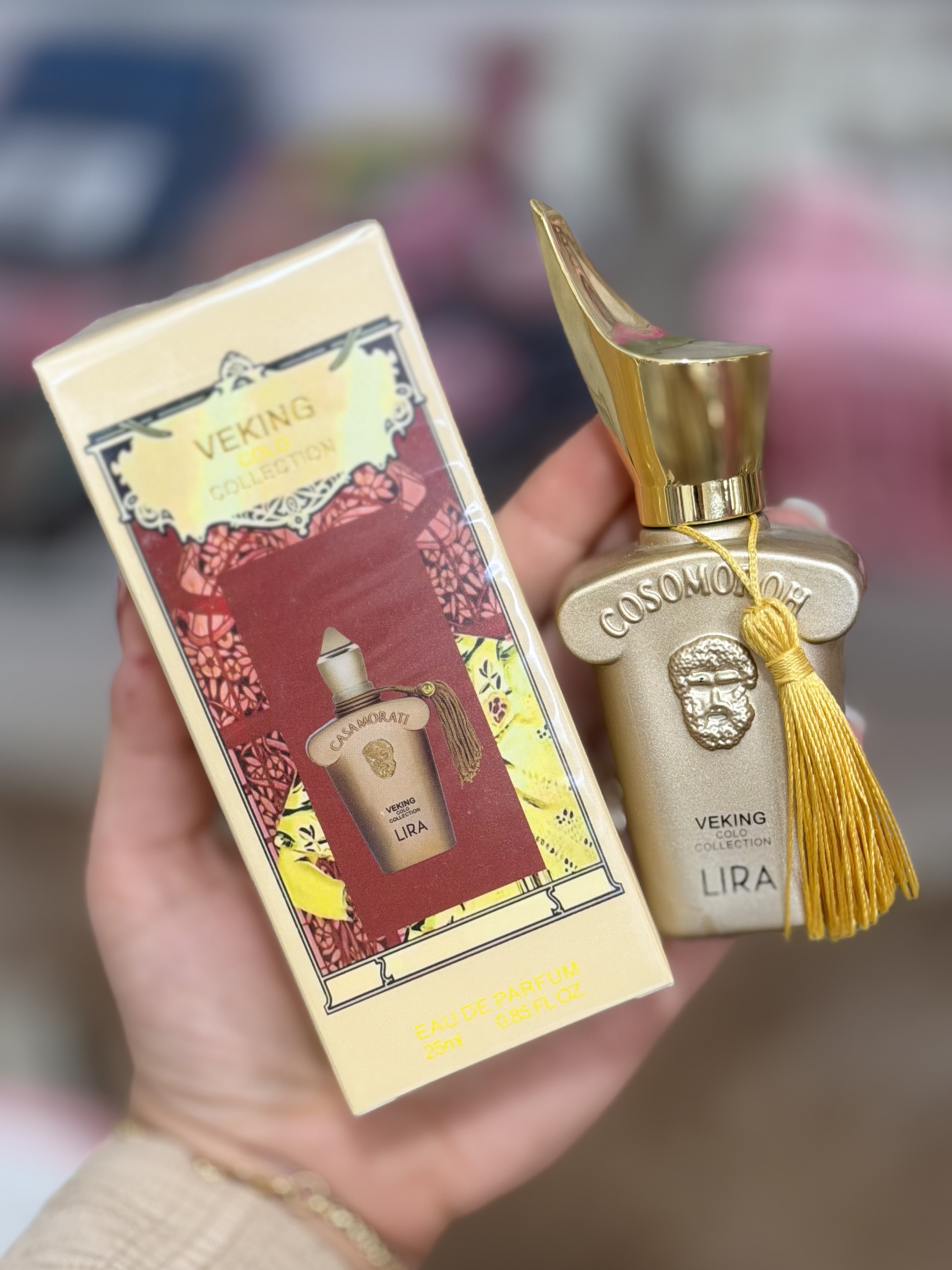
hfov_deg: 30.3
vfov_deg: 39.7
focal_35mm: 48
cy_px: 635
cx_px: 476
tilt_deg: -51.8
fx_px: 1760
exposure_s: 1/100
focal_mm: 6.76
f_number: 1.78
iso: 80
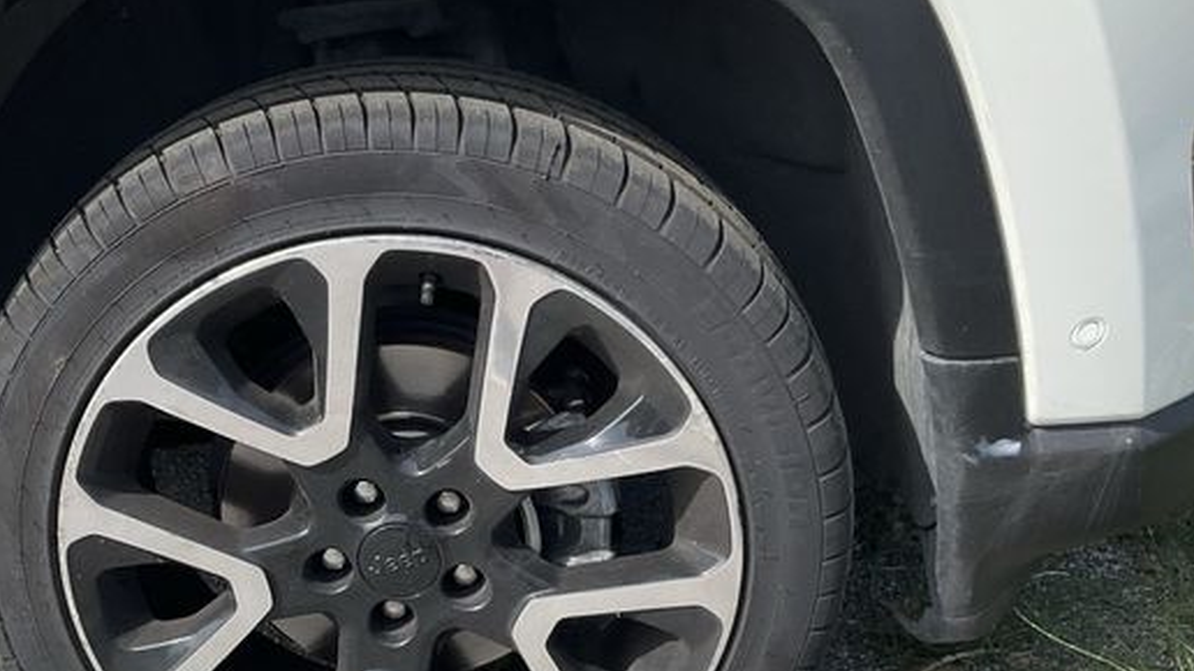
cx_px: 437
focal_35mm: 49
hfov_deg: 41.8
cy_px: 497
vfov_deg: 24.2
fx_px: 1551
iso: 25
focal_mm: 3
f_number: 1.8
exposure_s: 1/1221
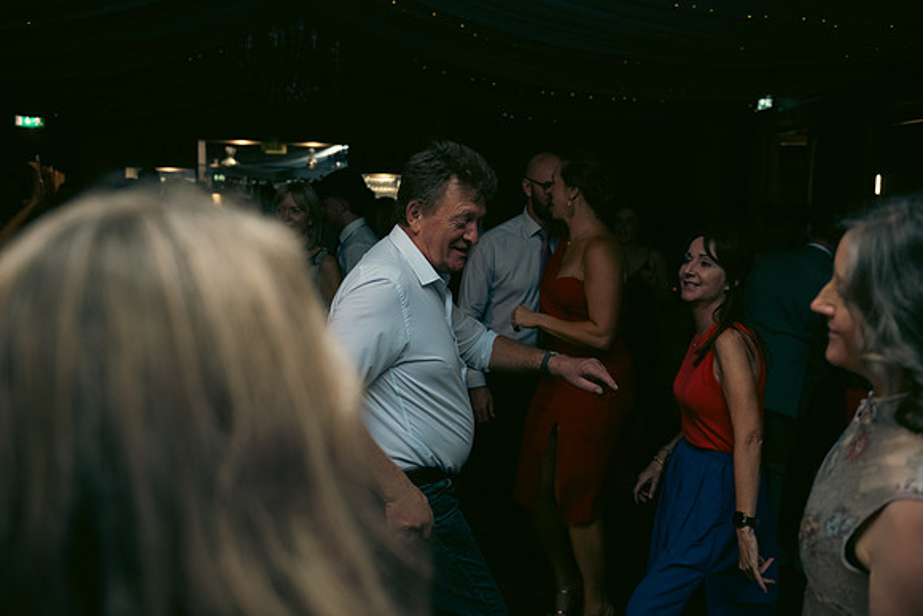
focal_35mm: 36
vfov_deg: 36.9
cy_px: 308
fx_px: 923
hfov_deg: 53.1
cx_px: 462
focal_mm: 36
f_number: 3.5
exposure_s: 1/160
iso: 800
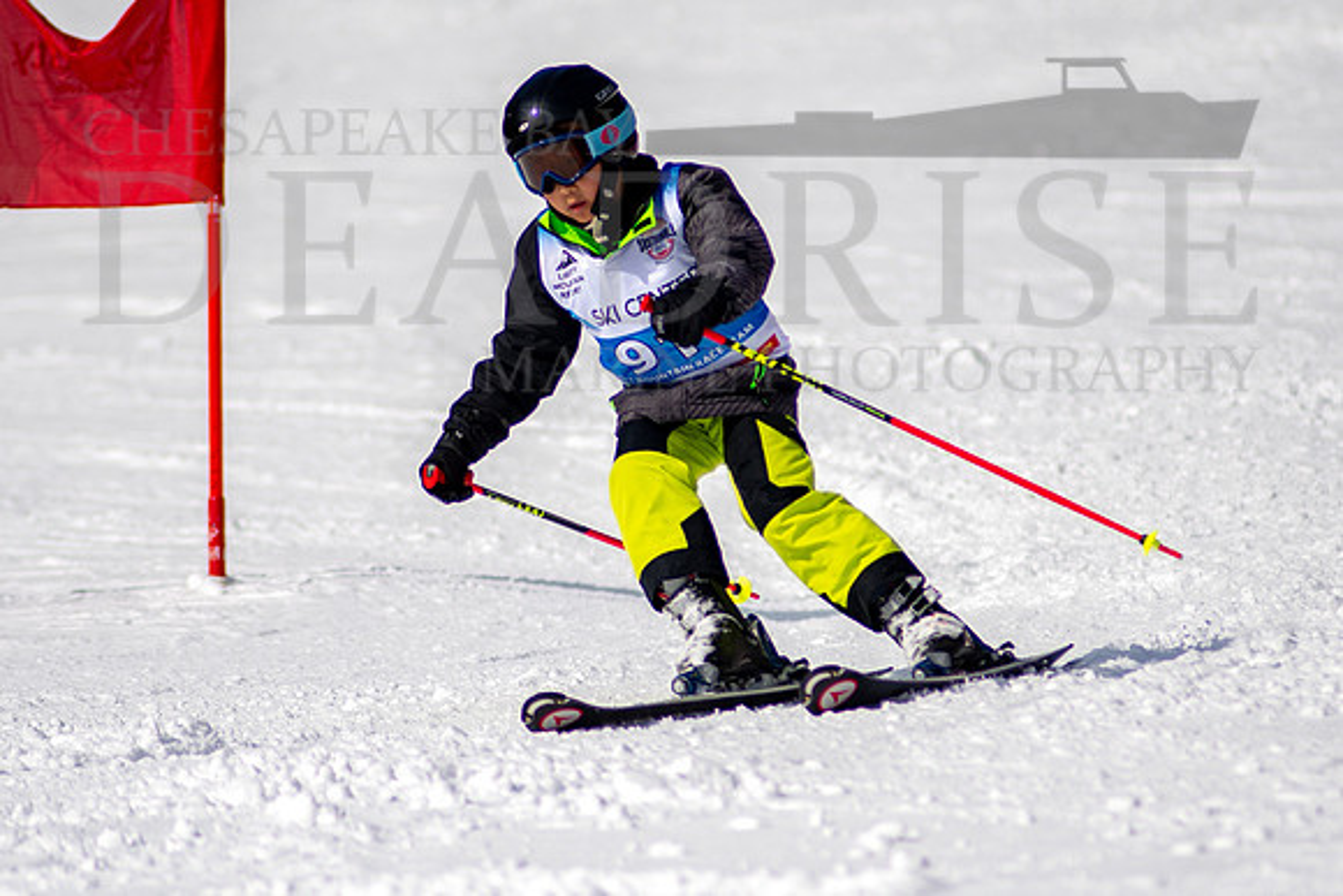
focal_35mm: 645
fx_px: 24082
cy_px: 444
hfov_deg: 3.2
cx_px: 672
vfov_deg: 2.1
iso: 100
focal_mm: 300
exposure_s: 1/6400
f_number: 2.8
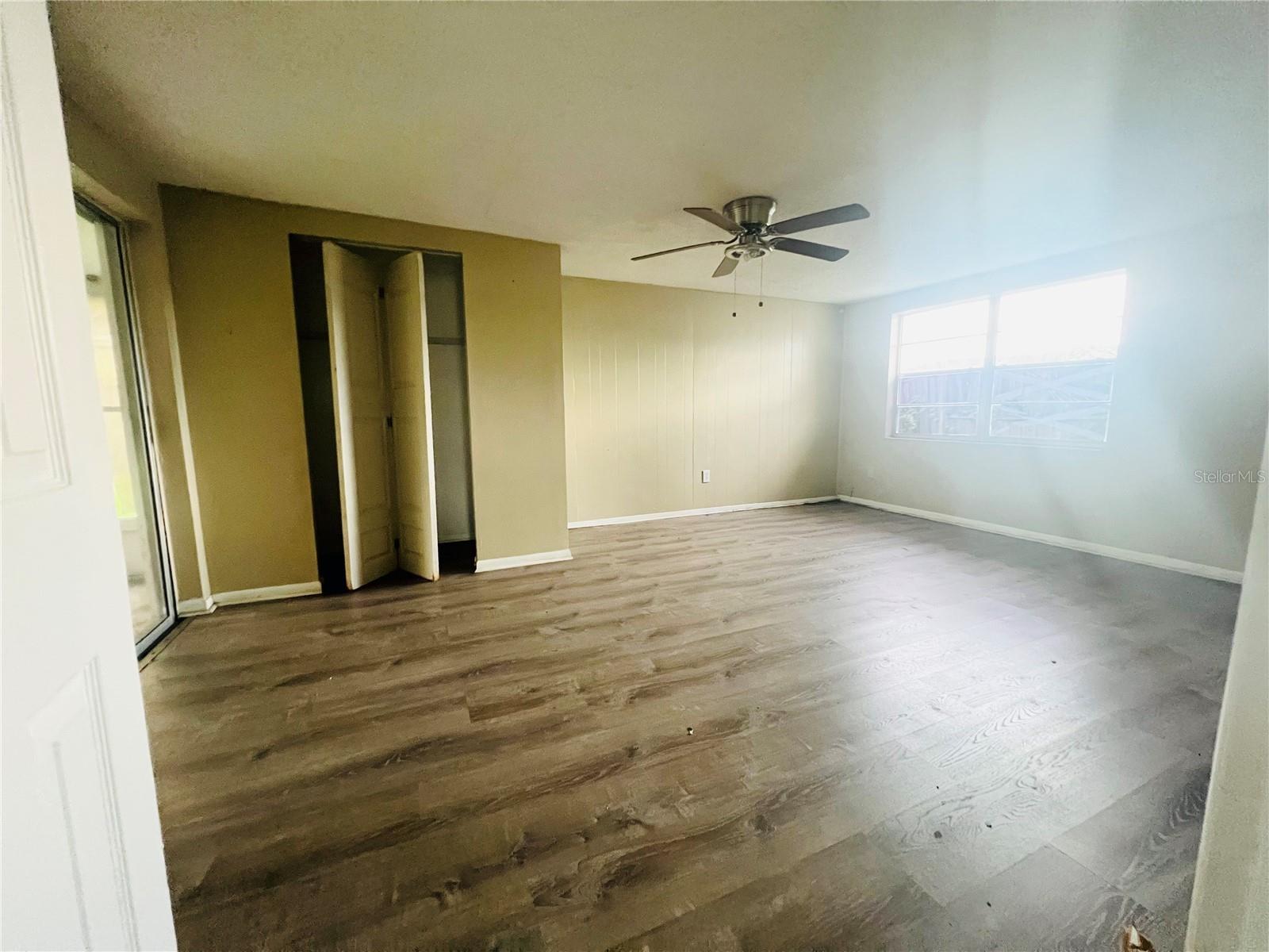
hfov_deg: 106.2
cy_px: 476
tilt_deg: -8.3
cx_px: 634
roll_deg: +0.2
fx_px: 477
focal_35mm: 13
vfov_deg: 89.9
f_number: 1.8
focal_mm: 1.57
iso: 640
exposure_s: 1/60
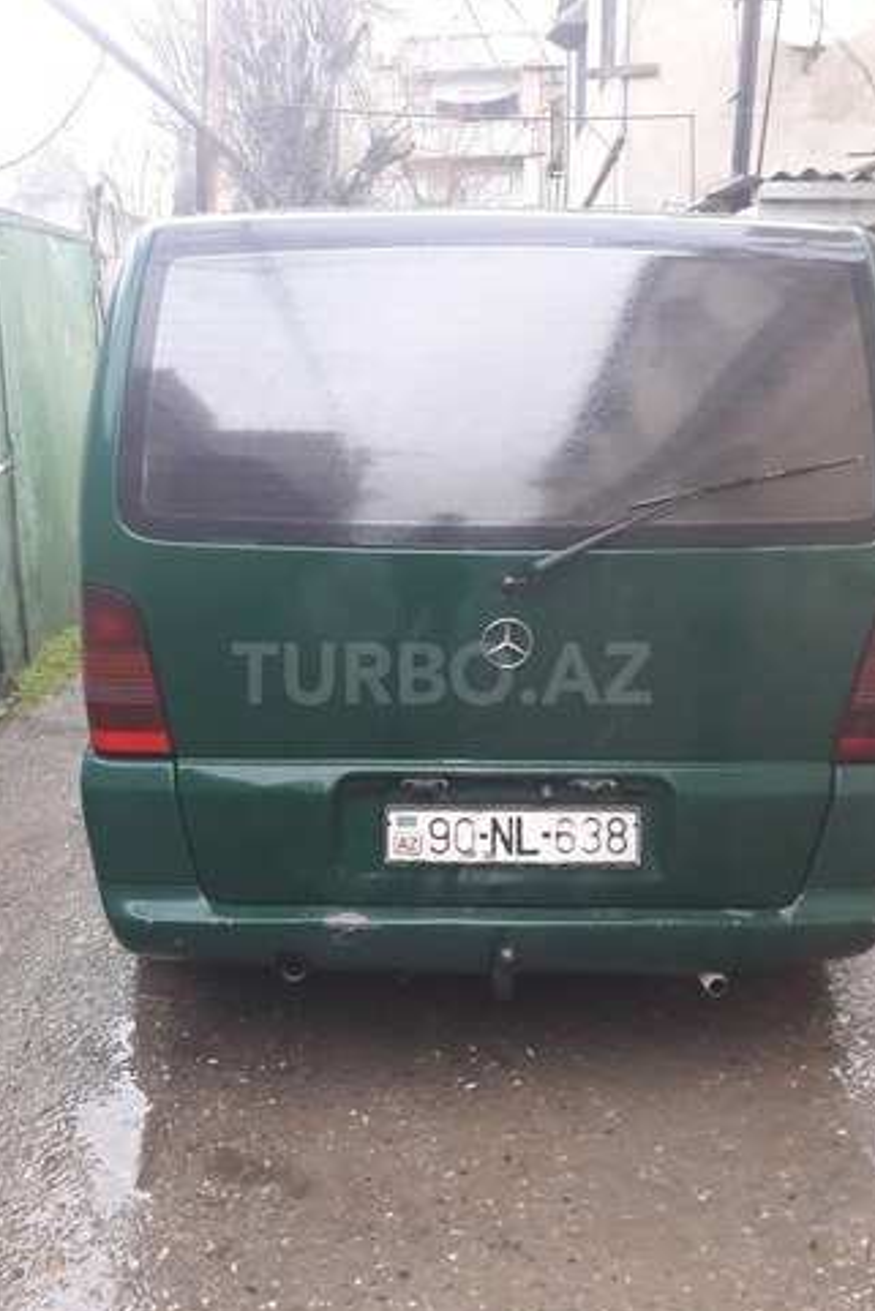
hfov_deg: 43.6
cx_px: 442
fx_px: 1093
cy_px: 673
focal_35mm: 30
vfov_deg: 61.9
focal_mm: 3.7
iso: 160
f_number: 1.9
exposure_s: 1/25
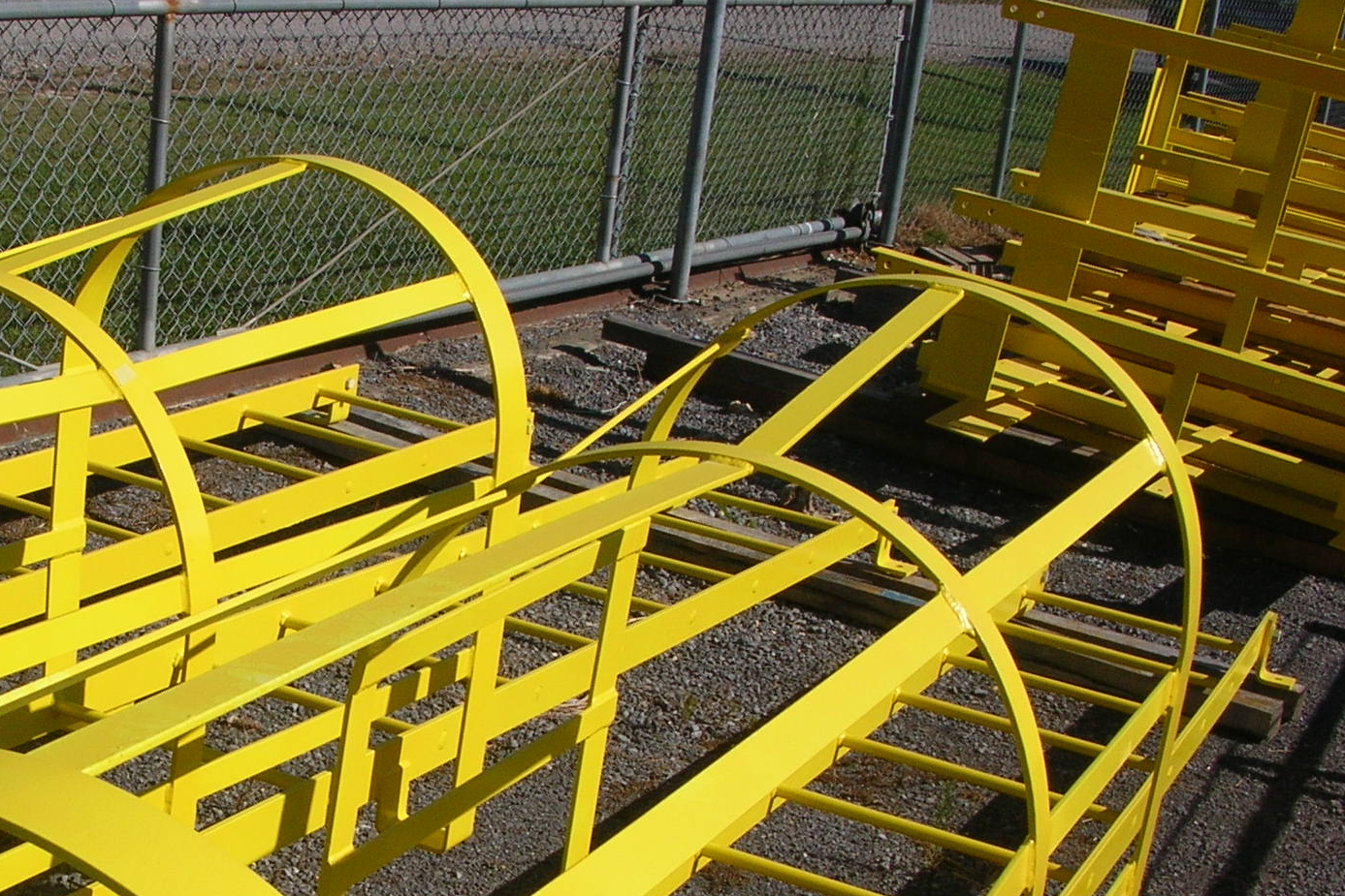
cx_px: 261
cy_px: 673
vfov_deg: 22.4
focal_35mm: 60
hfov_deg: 32.4
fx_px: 2242
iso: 50
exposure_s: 1/644
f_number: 5.6
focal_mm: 5.8
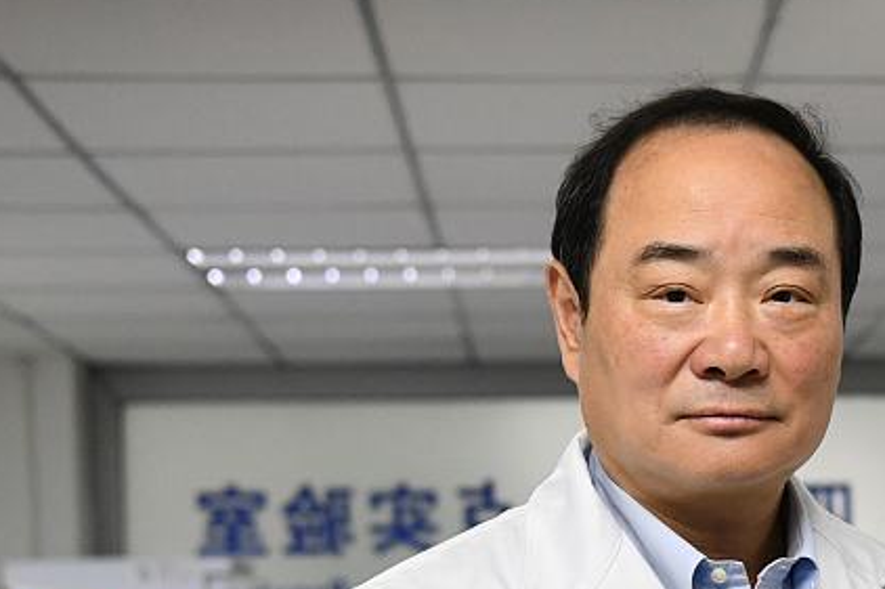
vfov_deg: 12.4
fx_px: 2654
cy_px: 690
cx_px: 843
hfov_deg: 18.5
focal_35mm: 108
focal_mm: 38
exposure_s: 1/125
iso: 1600
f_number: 3.2
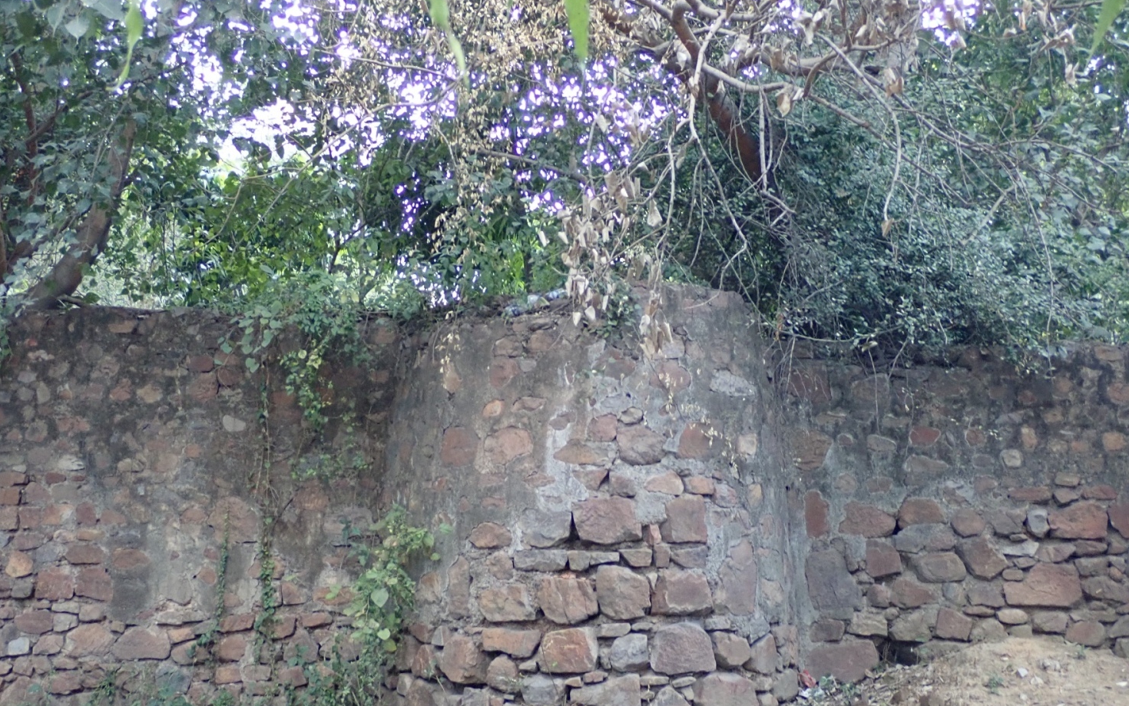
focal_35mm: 53
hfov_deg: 38.2
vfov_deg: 24.4
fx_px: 1631
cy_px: 410
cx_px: 562
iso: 800
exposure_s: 1/50
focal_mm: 8.99
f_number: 3.2
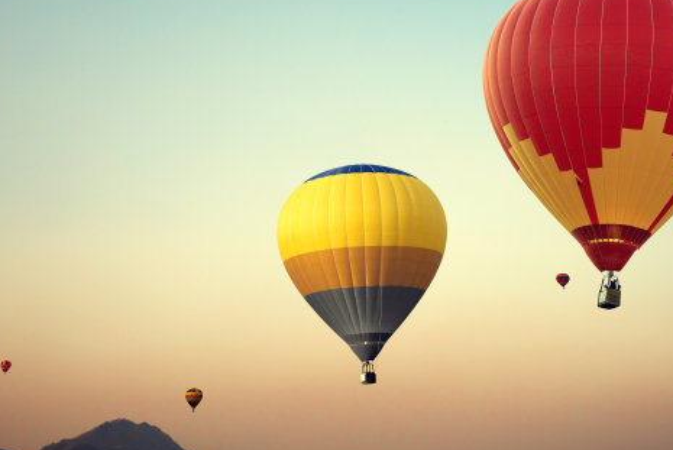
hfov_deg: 39.5
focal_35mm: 50
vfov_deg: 27.0
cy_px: 208
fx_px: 936
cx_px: 362
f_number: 8
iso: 320
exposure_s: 1/125
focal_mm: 38
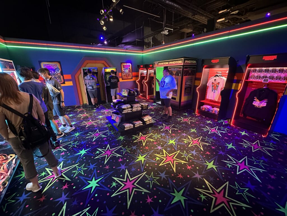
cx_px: 144
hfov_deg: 102.1
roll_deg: +0.8
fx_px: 116
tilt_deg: -18.5
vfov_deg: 85.7
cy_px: 108
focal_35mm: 14
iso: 1000
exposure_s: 1/30
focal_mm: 2.22
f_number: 2.2
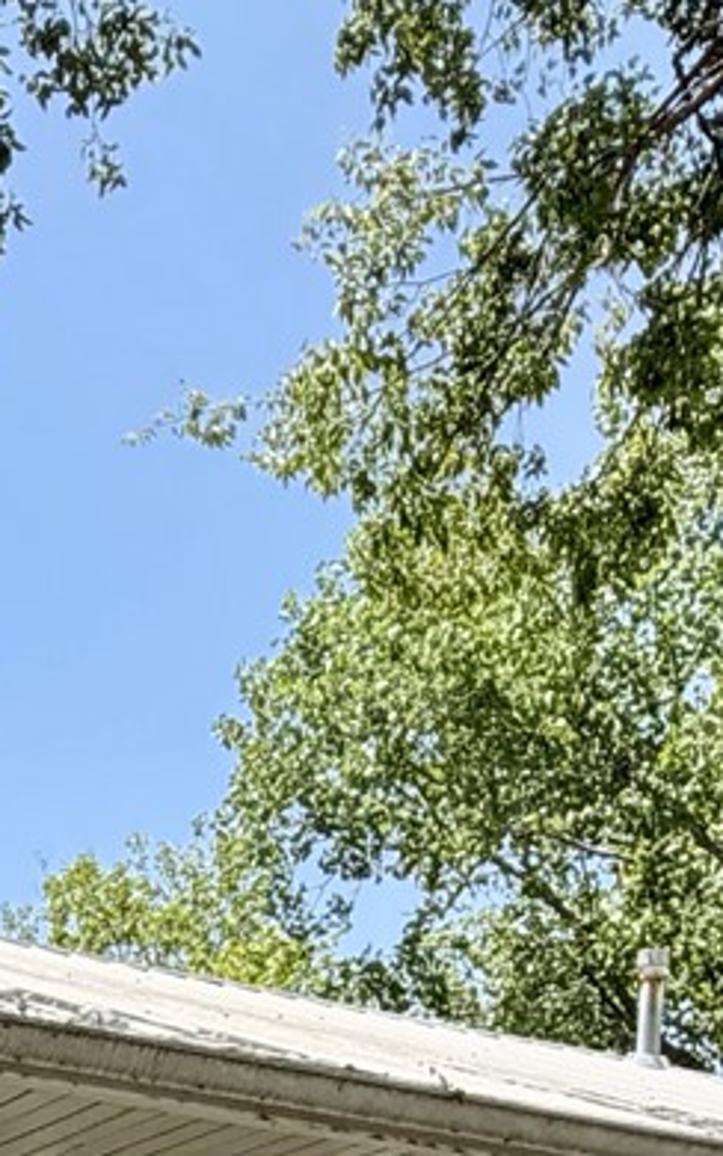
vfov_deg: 23.3
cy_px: 1518
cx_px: -219
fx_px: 2457
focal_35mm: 78
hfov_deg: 15.9
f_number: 2.2
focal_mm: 2.22
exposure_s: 1/742
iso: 40
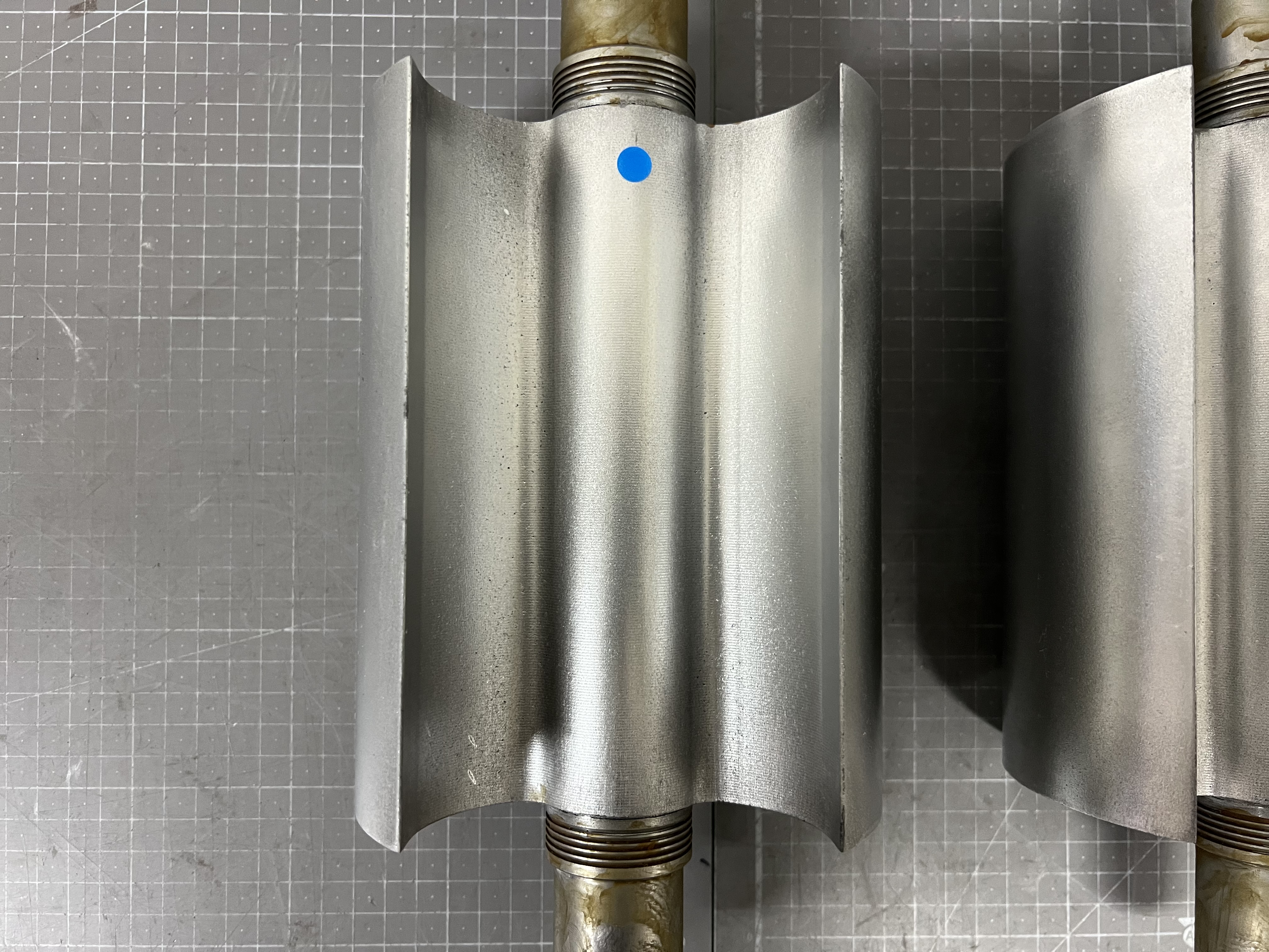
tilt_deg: -88.1
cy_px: 476
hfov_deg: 67.3
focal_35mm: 26
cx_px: 634
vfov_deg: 53.1
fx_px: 953
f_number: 1.5
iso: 250
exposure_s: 1/60
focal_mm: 5.7
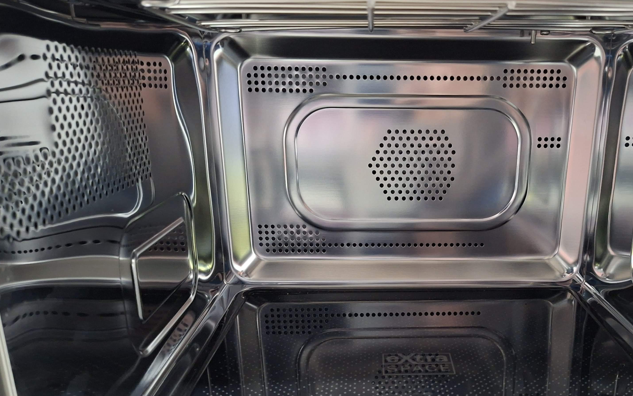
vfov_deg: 36.7
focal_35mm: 34
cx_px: 393
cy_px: 281
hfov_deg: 56.1
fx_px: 587
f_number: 1.8
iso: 1000
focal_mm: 5.54
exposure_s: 1/25
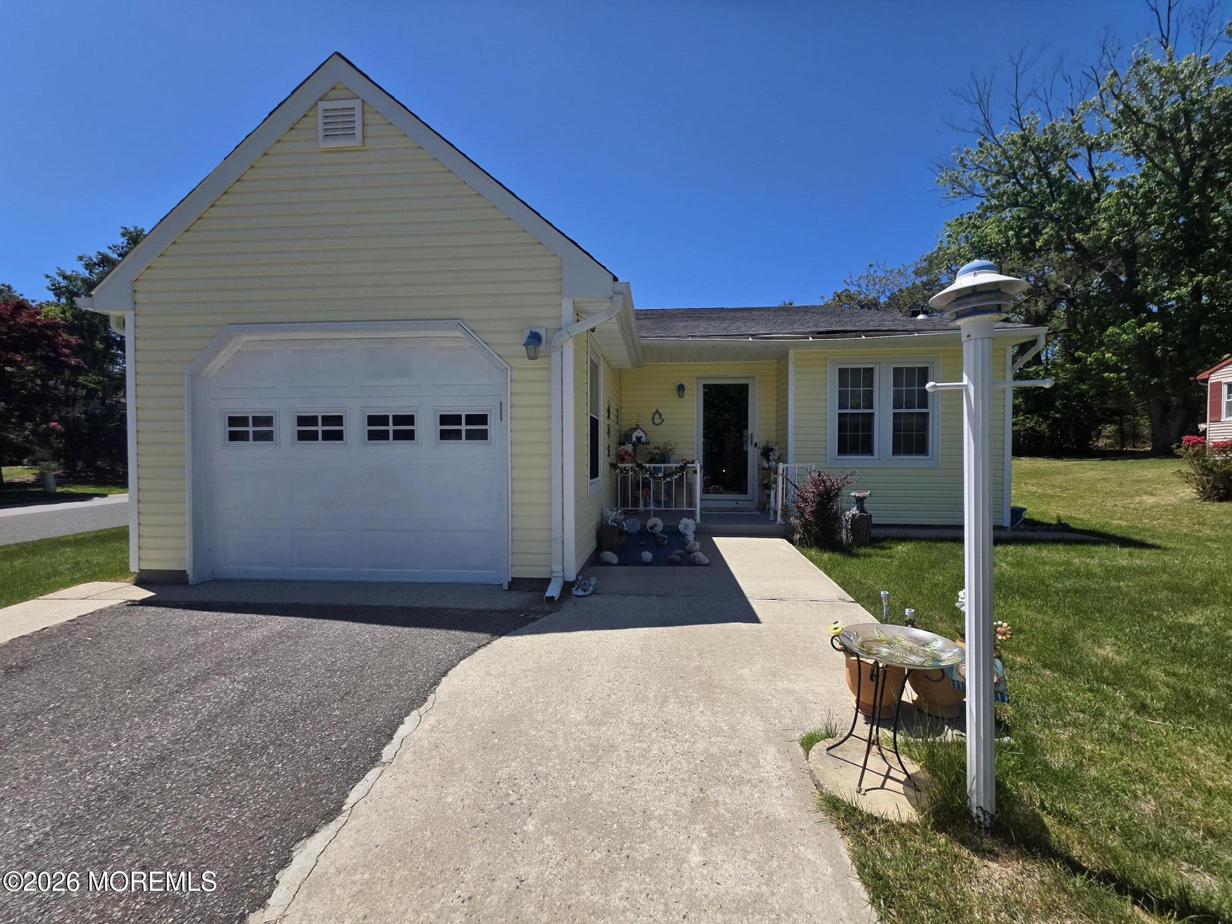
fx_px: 463
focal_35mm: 13
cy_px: 462
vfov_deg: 89.9
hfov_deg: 106.2
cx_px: 616
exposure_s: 1/2470
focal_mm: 2.2
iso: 40
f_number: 1.9
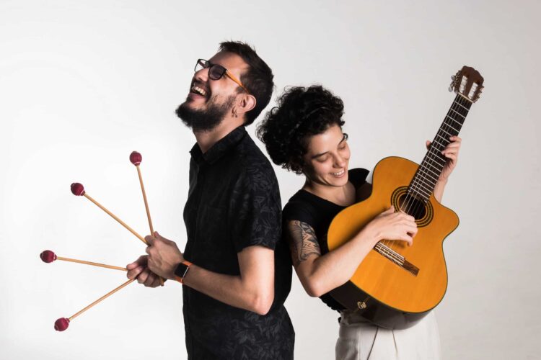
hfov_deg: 21.5
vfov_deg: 14.4
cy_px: 180
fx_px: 1428
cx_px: 270
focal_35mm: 95
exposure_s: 1/125
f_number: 18
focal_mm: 95
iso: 100
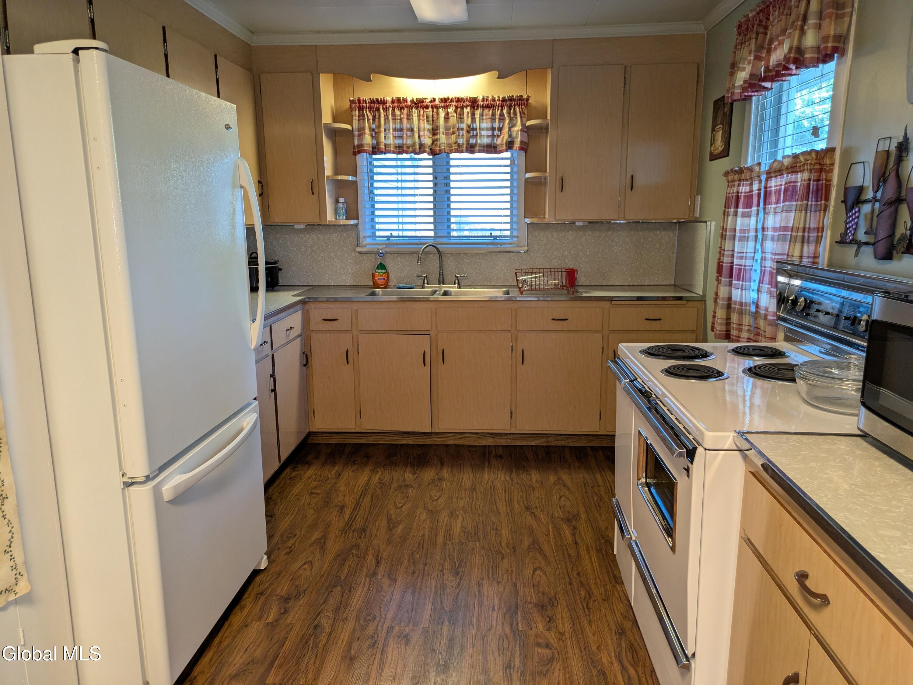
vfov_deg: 54.9
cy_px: 342
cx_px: 456
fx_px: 660
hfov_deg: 69.4
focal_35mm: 25
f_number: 1.89
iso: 128
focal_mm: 5.43
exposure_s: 1/40
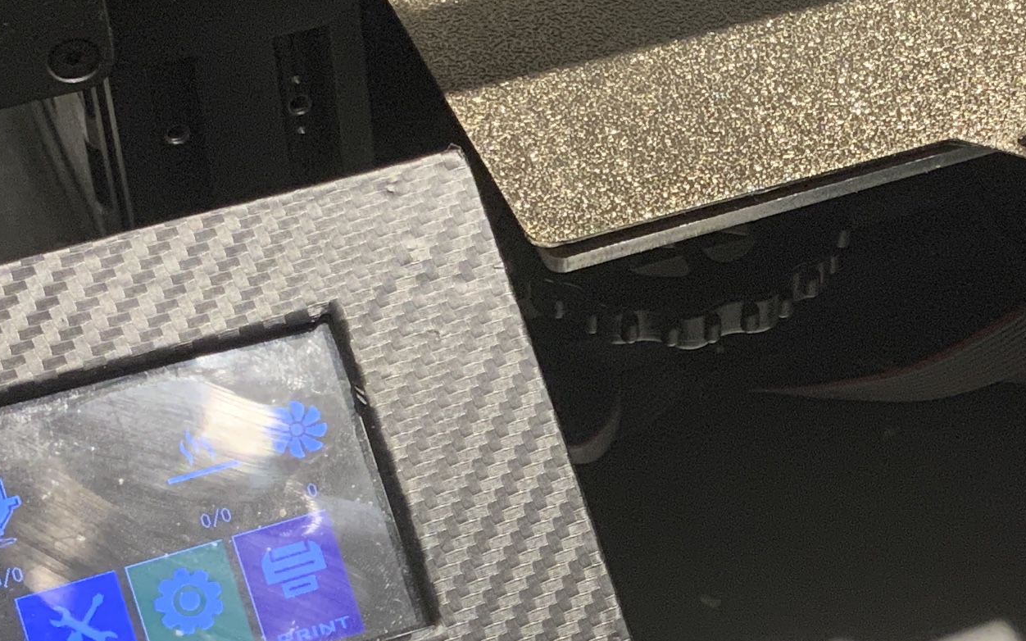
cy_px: 450
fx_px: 2768
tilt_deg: -47.4
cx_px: 793
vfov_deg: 13.2
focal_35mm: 99
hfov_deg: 20.8
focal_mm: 3
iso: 80
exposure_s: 1/60
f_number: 1.8
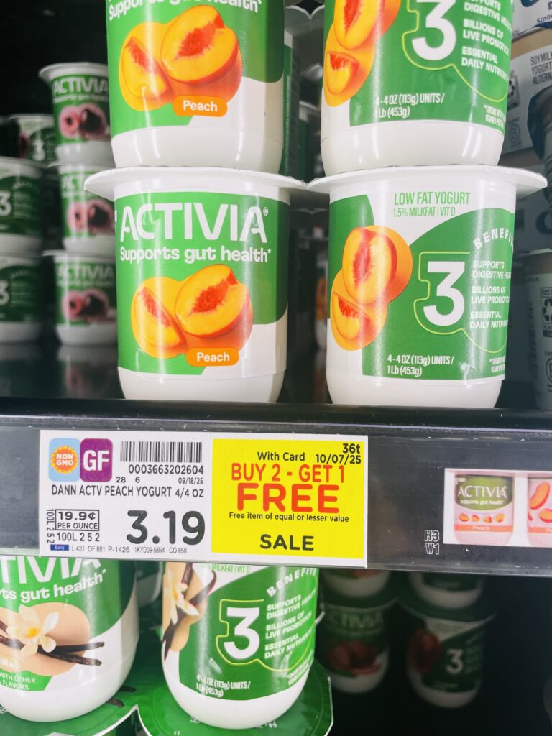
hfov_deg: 53.1
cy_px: 368
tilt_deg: -5.8
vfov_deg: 67.3
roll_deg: +0.5
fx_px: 553
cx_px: 276
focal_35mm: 26
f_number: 1.6
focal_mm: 4.2
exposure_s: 1/121
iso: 50
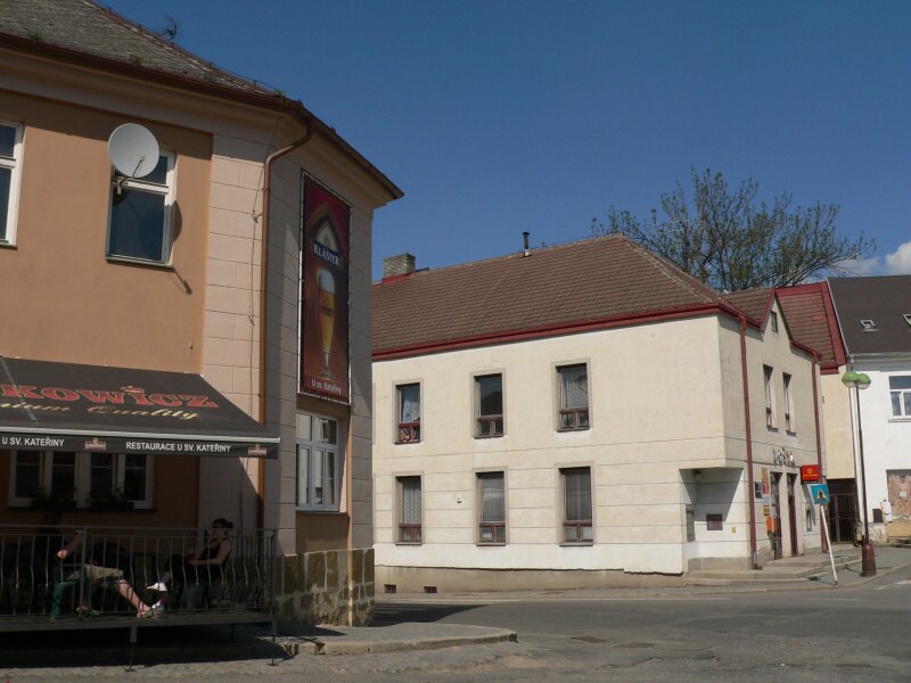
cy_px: 342
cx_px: 456
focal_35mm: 36
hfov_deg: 51.4
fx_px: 947
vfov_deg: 39.7
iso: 80
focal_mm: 6
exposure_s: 1/800
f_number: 5.6
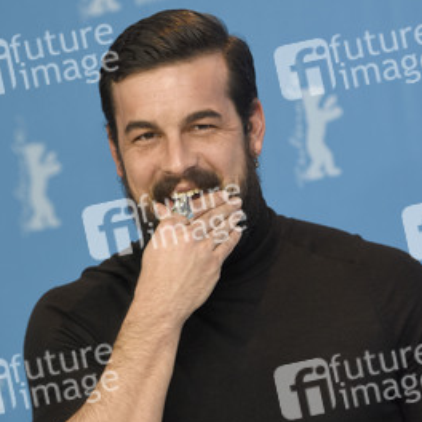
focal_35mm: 242
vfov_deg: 7.2
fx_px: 3333
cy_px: 302
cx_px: 211
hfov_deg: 7.2
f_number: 3.2
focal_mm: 125
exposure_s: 1/320
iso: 800
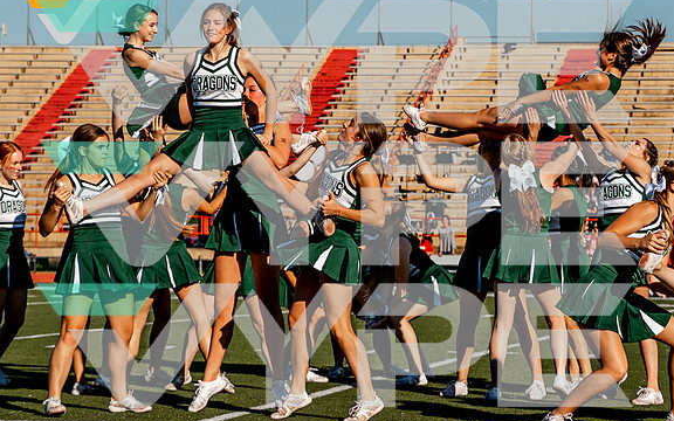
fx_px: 2902
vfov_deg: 8.3
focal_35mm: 158
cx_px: 306
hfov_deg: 13.2
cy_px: 137
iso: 400
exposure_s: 1/3000
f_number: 5.6
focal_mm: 70
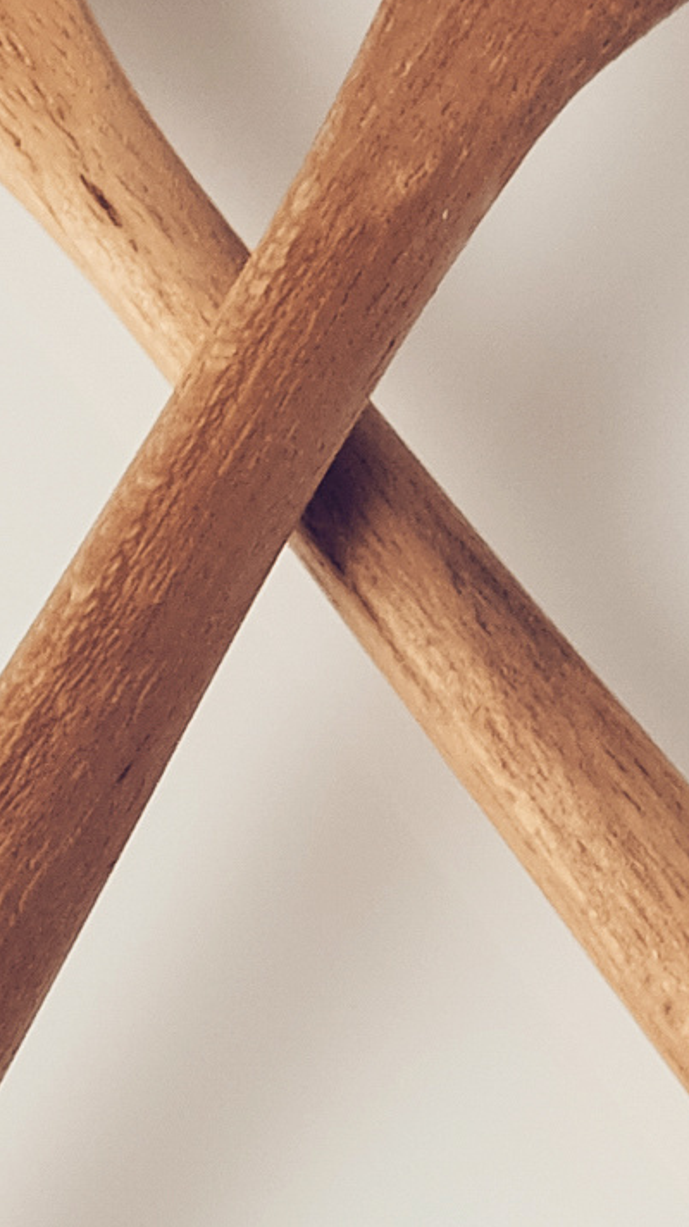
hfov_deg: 3.3
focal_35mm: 371
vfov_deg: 5.8
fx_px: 12061
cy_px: 886
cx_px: 329
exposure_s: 1/40
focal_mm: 27.7
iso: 250
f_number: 8
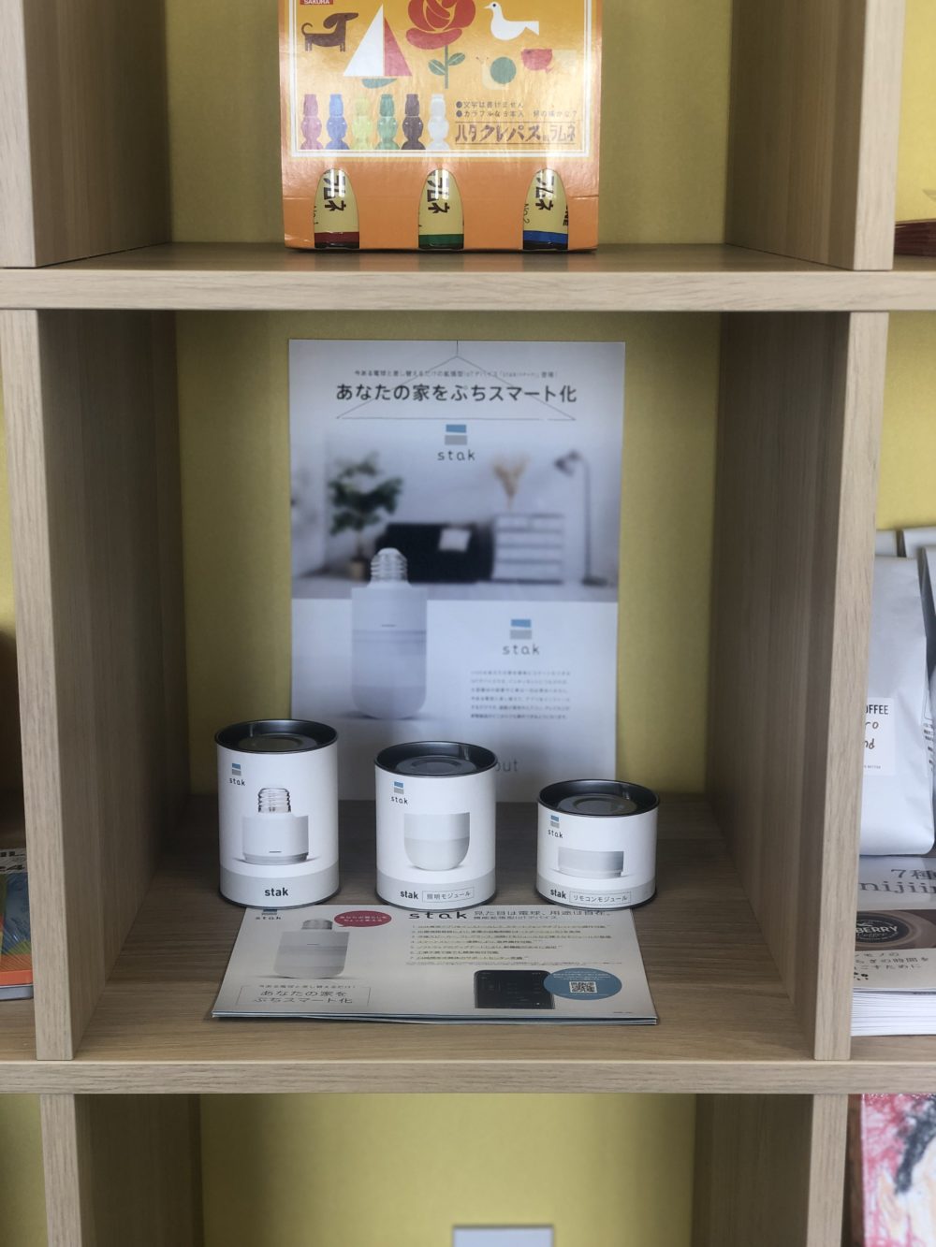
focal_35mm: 52
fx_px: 1874
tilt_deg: -12.5
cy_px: 624
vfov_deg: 36.8
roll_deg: -0.1
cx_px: 468
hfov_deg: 28.0
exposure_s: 1/60
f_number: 2.4
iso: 32
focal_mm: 6
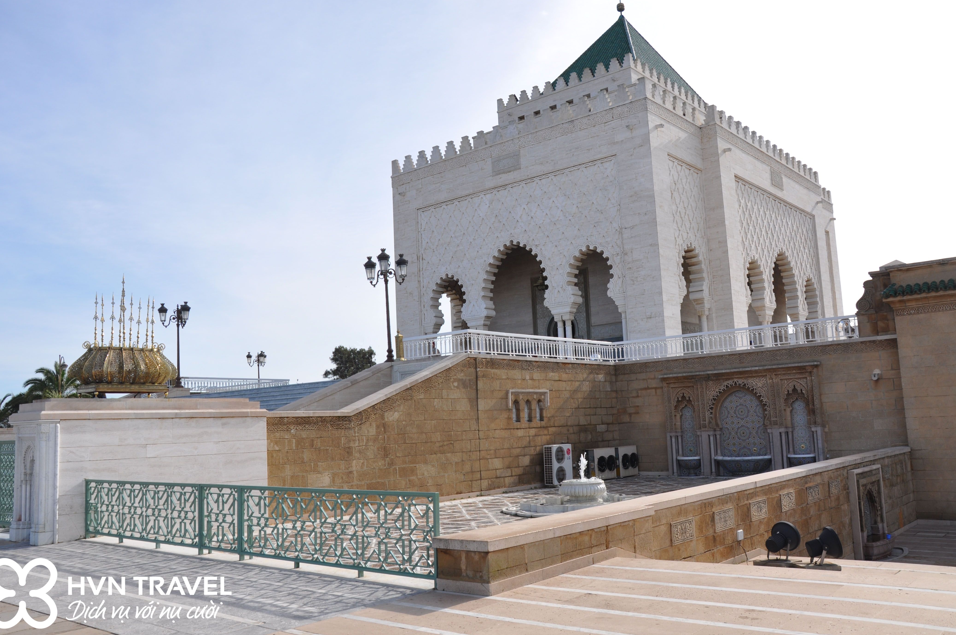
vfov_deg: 40.4
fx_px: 862
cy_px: 309
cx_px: 472
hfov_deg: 58.0
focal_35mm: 33
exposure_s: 1/400
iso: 200
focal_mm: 21
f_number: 10
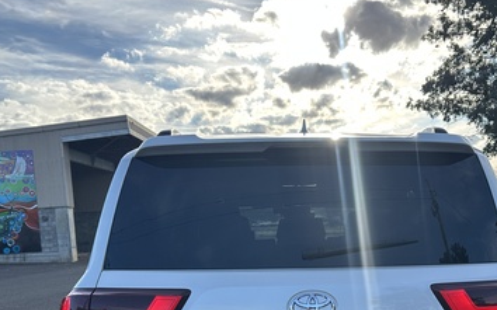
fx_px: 623
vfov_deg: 27.1
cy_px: 271
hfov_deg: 43.1
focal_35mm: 46
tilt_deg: -4.5
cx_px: 314
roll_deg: +2.8
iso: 80
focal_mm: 6.86
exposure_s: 1/2967
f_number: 1.78
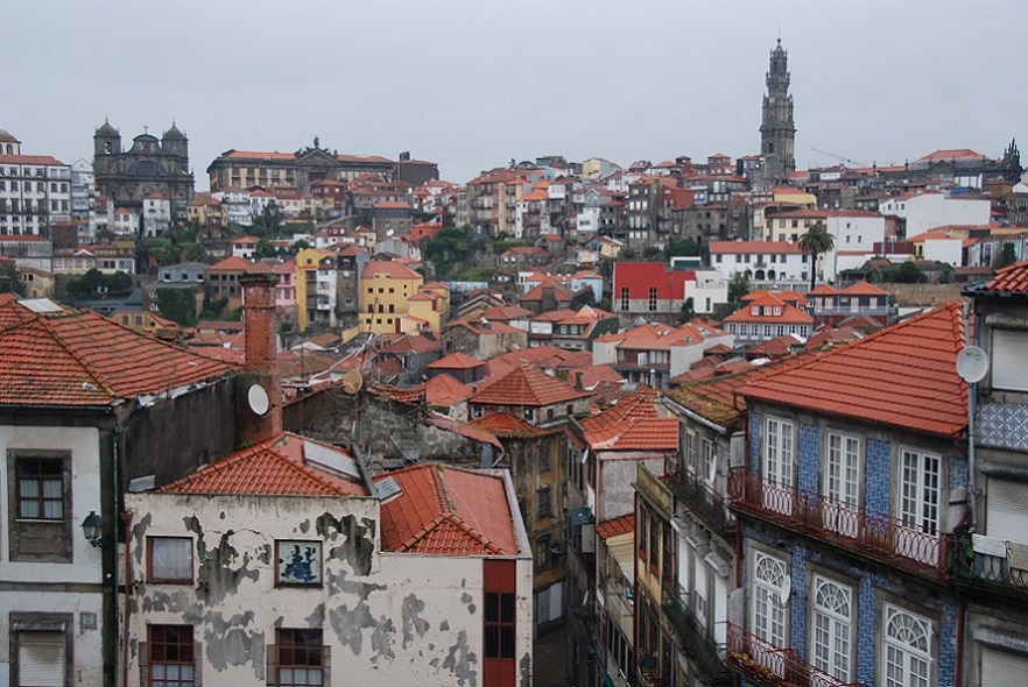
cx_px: 514
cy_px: 344
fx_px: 1200
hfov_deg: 46.4
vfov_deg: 32.0
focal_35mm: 42
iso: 200
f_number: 4
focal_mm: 28
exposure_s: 1/60
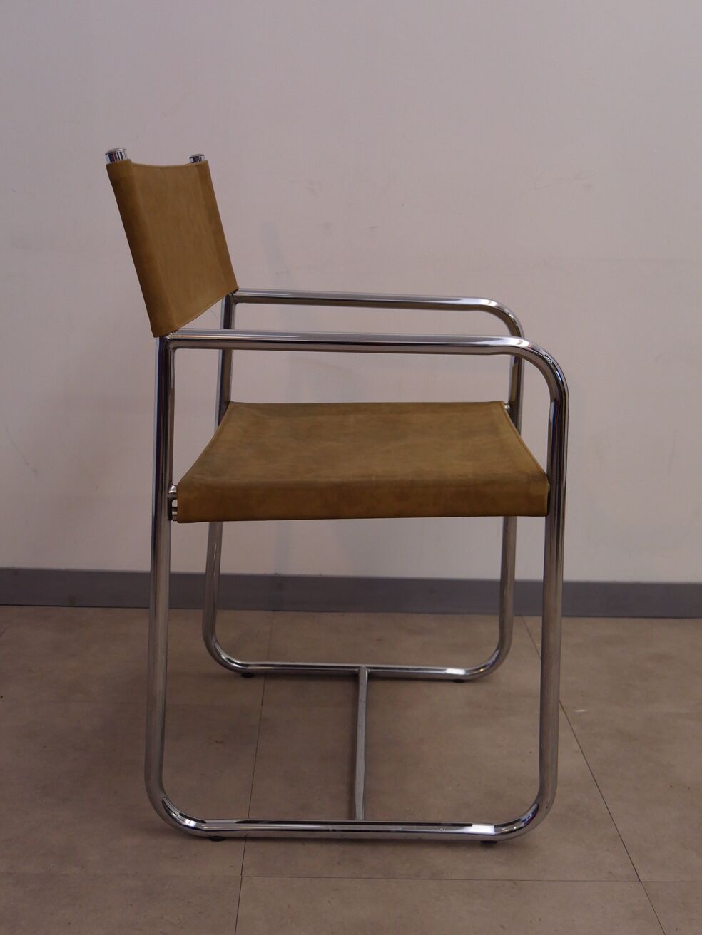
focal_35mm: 42
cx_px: 351
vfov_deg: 44.8
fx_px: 1136
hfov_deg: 34.3
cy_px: 468
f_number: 4
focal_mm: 21
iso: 1000
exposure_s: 1/125
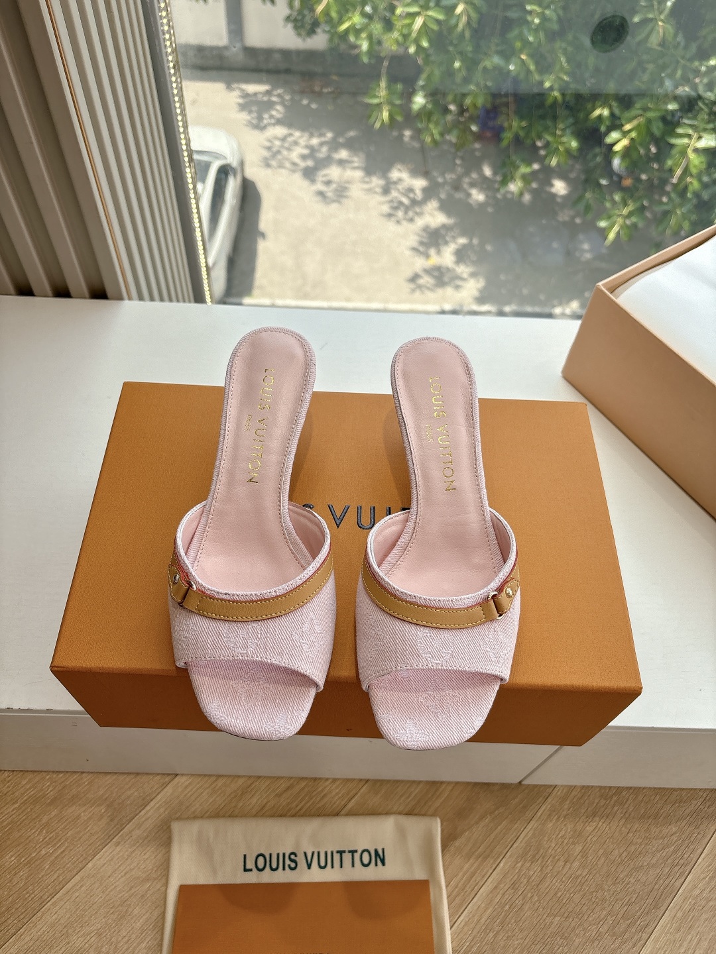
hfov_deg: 53.1
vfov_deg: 67.3
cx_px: 358
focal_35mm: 26
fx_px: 717
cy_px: 477
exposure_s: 1/1027
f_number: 1.6
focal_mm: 5.96
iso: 50
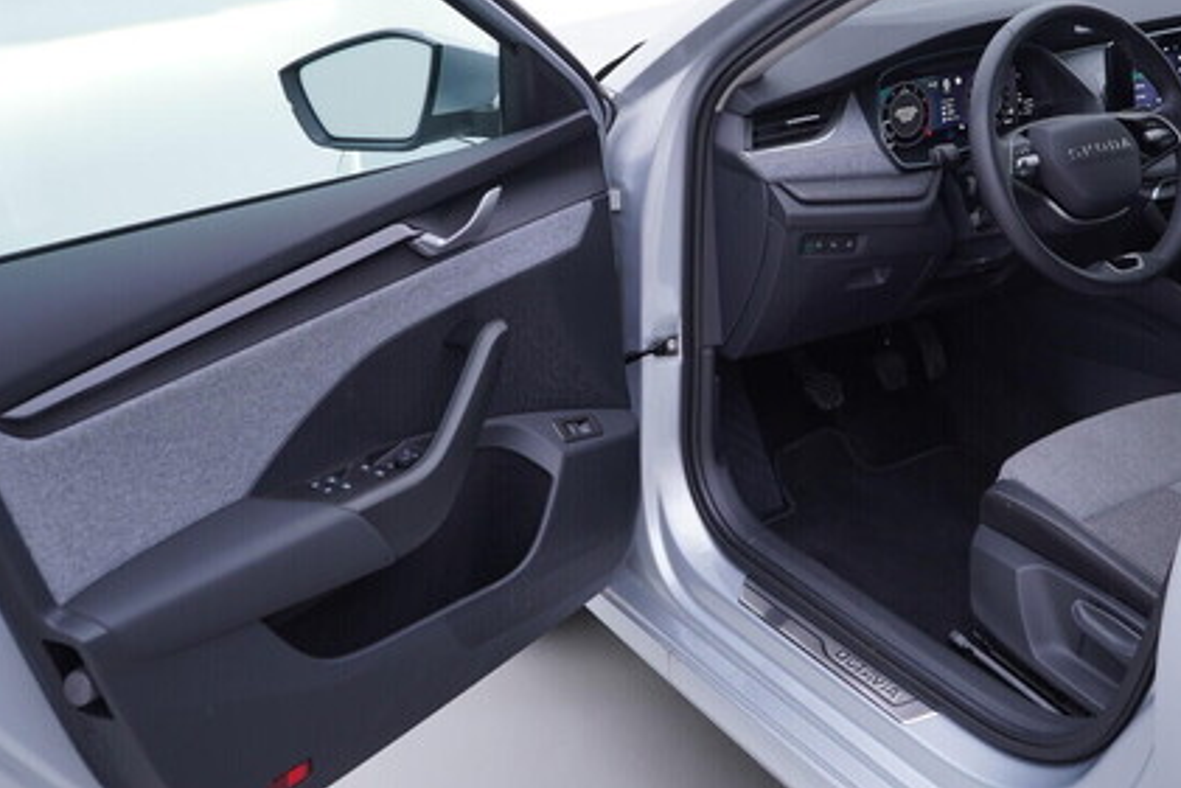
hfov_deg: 41.6
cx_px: 746
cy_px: 276
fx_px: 1542
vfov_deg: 28.5
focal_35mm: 47
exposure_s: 1/50
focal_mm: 24
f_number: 3.2
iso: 125
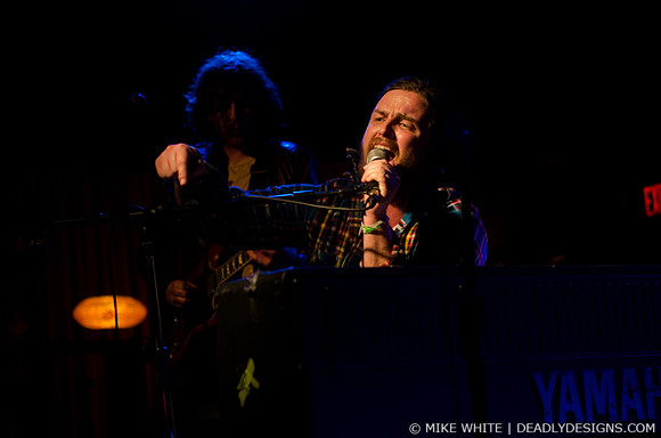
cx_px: 330
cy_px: 219
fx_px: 1924
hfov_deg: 19.5
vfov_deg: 13.0
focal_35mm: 105
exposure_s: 1/60
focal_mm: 70
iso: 2000
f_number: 2.8
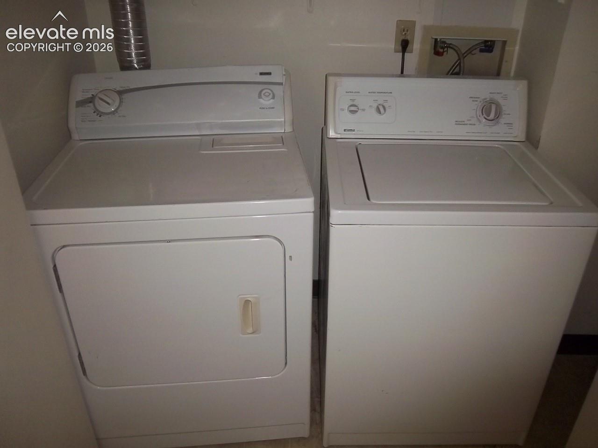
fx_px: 484
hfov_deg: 63.4
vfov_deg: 49.7
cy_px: 224
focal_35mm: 28
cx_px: 299
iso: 160
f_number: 3.5
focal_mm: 5.1
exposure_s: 1/30
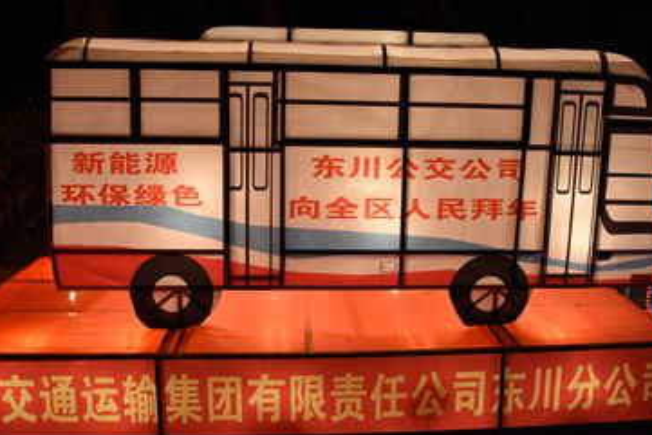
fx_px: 634
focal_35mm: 35
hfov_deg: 54.3
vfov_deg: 37.7
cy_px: 167
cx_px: 360
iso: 1600
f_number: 5.6
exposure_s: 1/80
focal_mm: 28
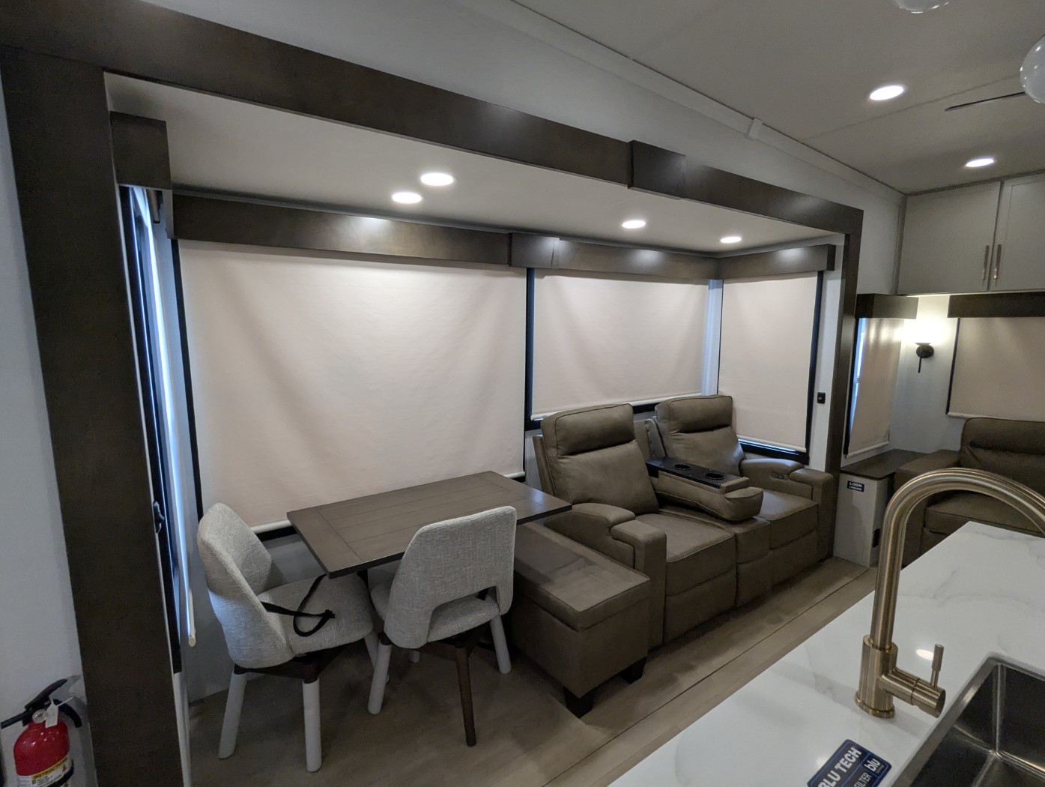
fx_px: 484
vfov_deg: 78.2
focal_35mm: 16
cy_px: 394
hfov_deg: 94.4
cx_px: 522
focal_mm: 2.35
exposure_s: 1/142
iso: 309
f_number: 2.2
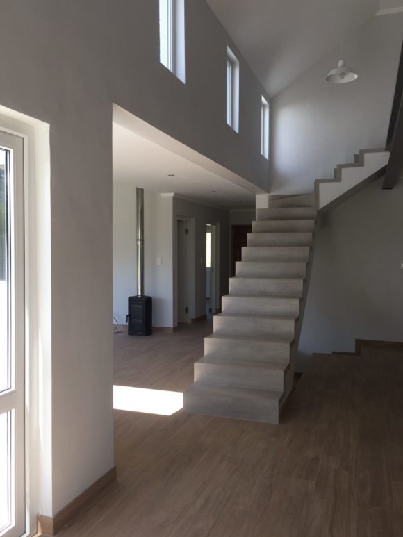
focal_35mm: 30
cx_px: 203
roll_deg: +0.4
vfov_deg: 60.0
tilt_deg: -0.8
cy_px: 268
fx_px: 466
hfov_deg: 46.8
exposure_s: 1/208
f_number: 2.2
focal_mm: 4.15
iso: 32
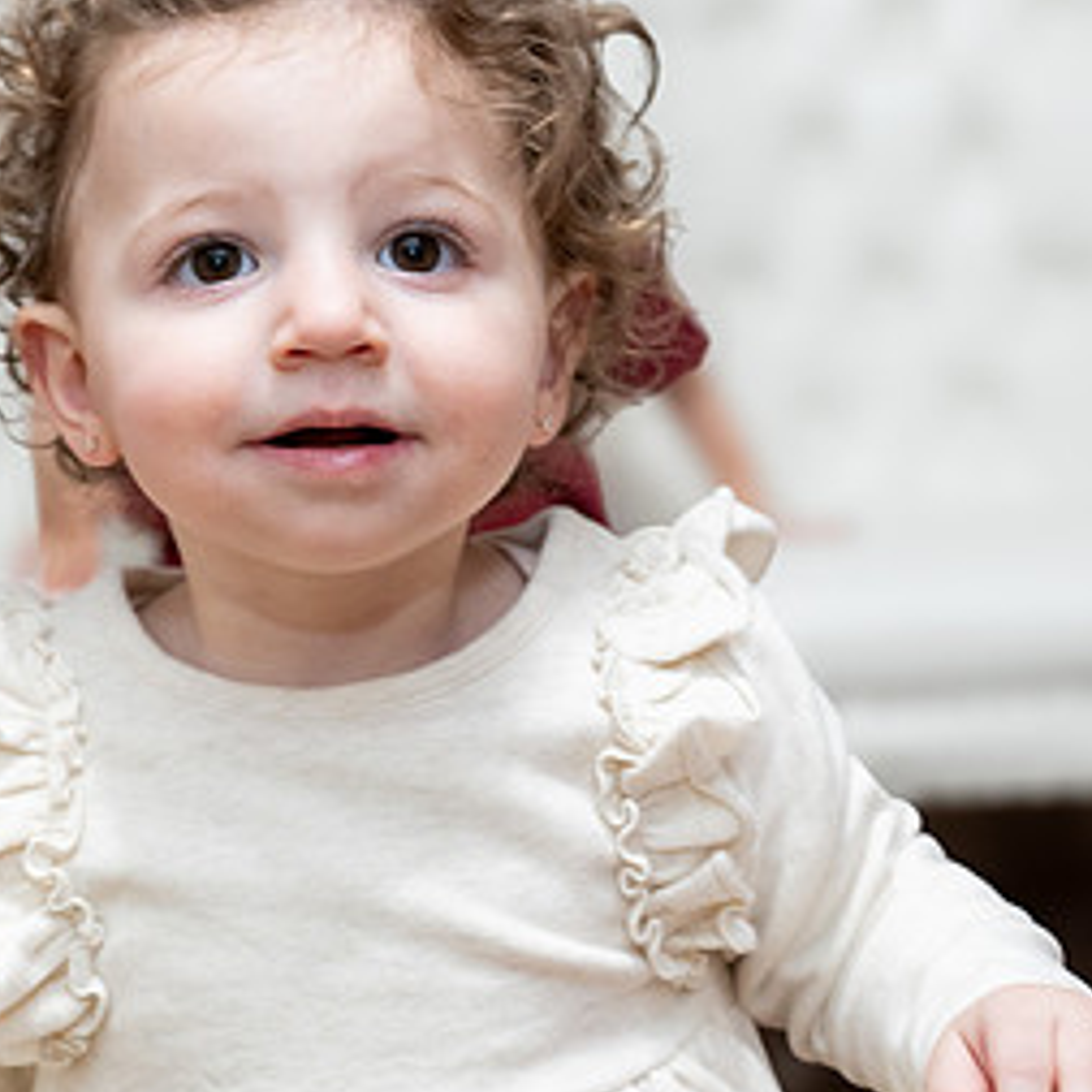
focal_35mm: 77
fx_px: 2748
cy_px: 501
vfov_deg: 22.5
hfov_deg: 21.9
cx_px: 89
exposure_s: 1/125
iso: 1250
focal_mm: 35
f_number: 3.5
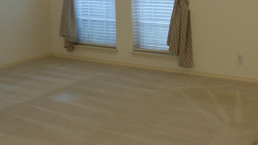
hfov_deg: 34.0
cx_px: 200
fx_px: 410
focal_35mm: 60
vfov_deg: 18.9
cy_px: -29
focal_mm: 4.6
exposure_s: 1/30
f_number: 3.2
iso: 125
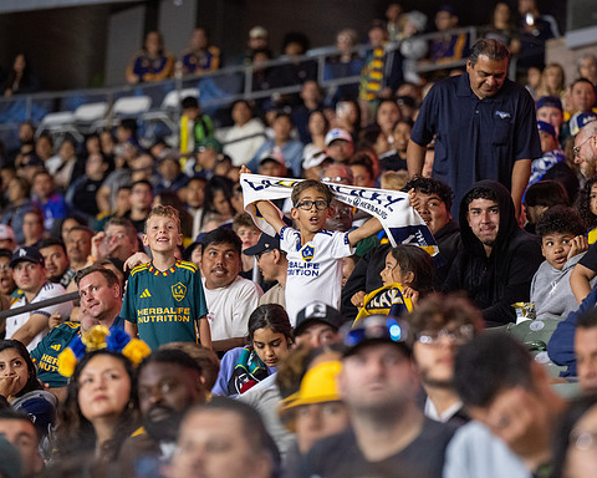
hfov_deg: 8.5
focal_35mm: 227
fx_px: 4011
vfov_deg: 6.8
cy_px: 238
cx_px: 315
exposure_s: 1/400
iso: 5000
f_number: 4
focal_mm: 200
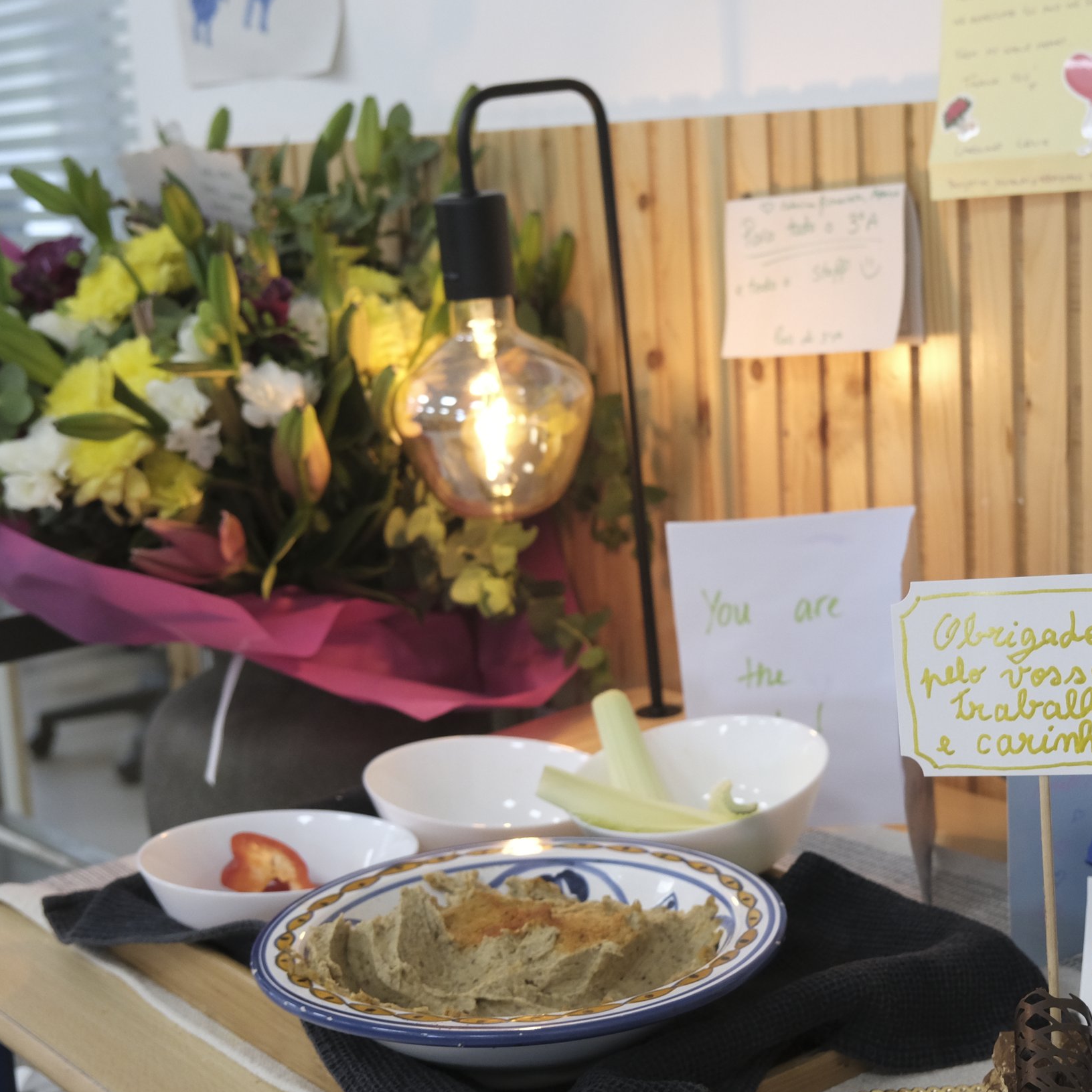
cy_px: 553
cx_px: 664
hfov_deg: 39.0
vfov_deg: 39.2
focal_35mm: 43
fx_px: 1535
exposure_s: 1/100
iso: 1250
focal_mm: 22.3
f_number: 4
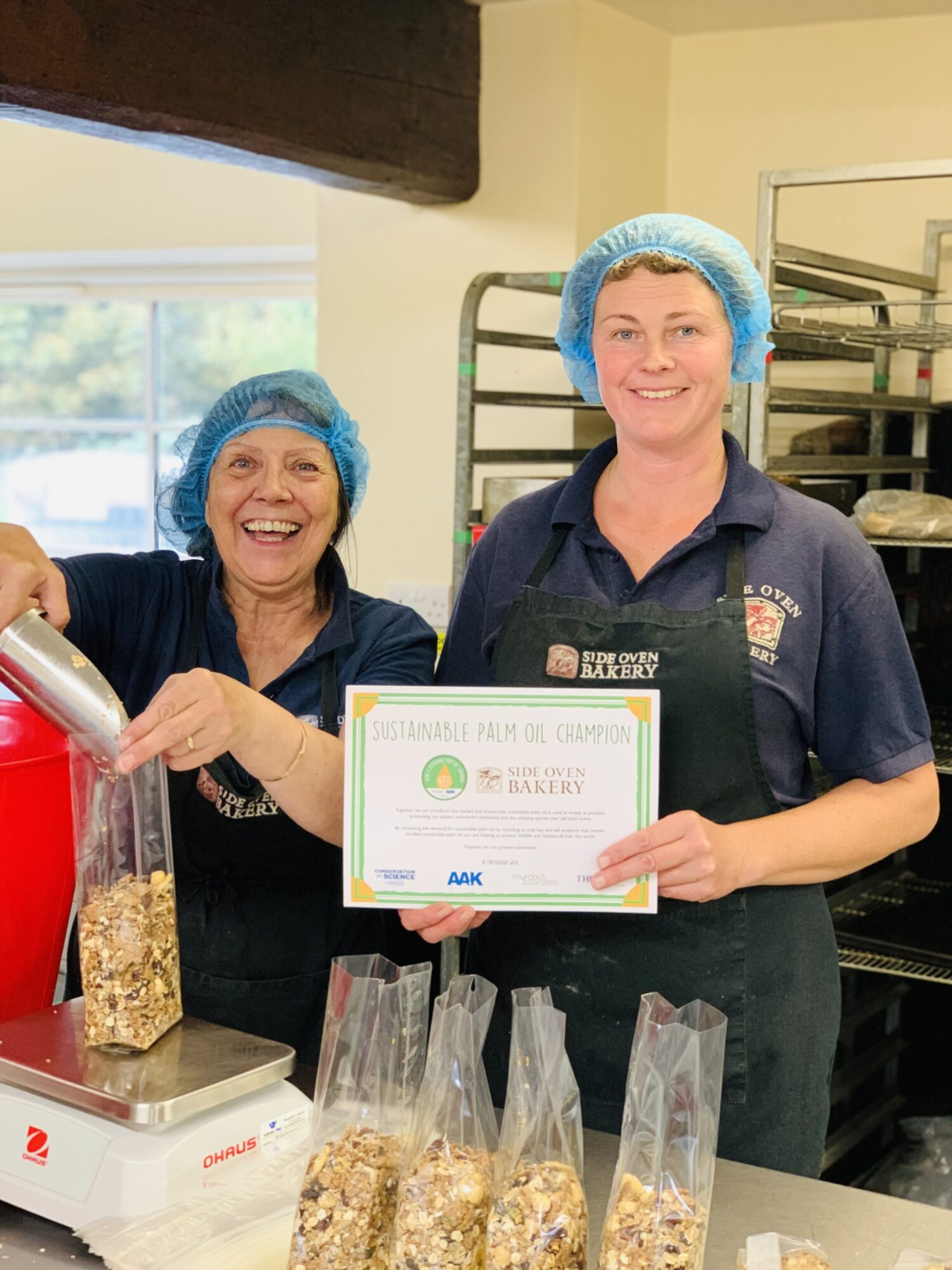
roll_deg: -1.1
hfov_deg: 28.0
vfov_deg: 36.8
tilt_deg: -5.9
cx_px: 476
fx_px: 1907
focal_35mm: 52
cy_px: 635
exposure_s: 1/50
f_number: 2.4
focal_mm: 6
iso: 160
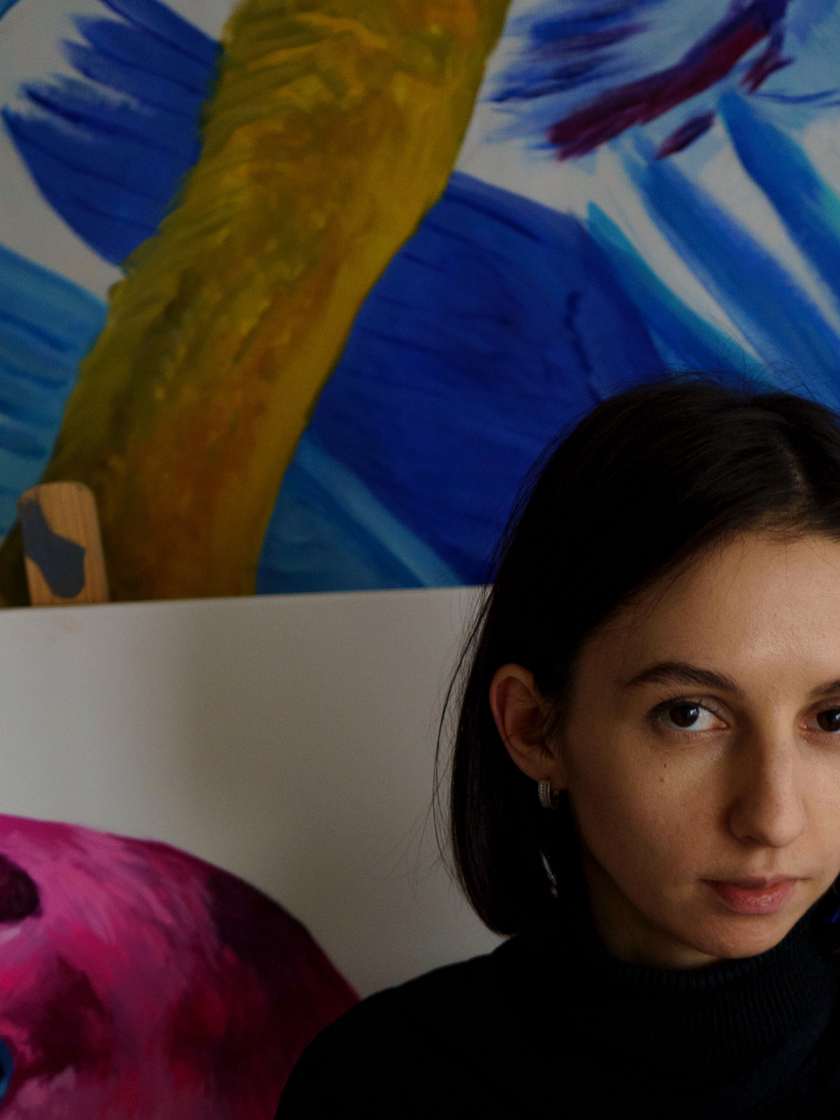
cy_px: 713
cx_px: 556
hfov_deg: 20.9
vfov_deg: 27.7
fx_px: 2265
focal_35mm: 70
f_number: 4.5
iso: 1250
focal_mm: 41
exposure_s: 1/100
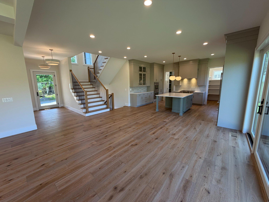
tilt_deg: -11.8
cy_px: 101
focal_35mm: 14
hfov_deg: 102.1
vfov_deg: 85.7
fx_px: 109
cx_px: 134
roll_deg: +1.4
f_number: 2.2
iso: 100
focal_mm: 2.22
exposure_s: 1/120
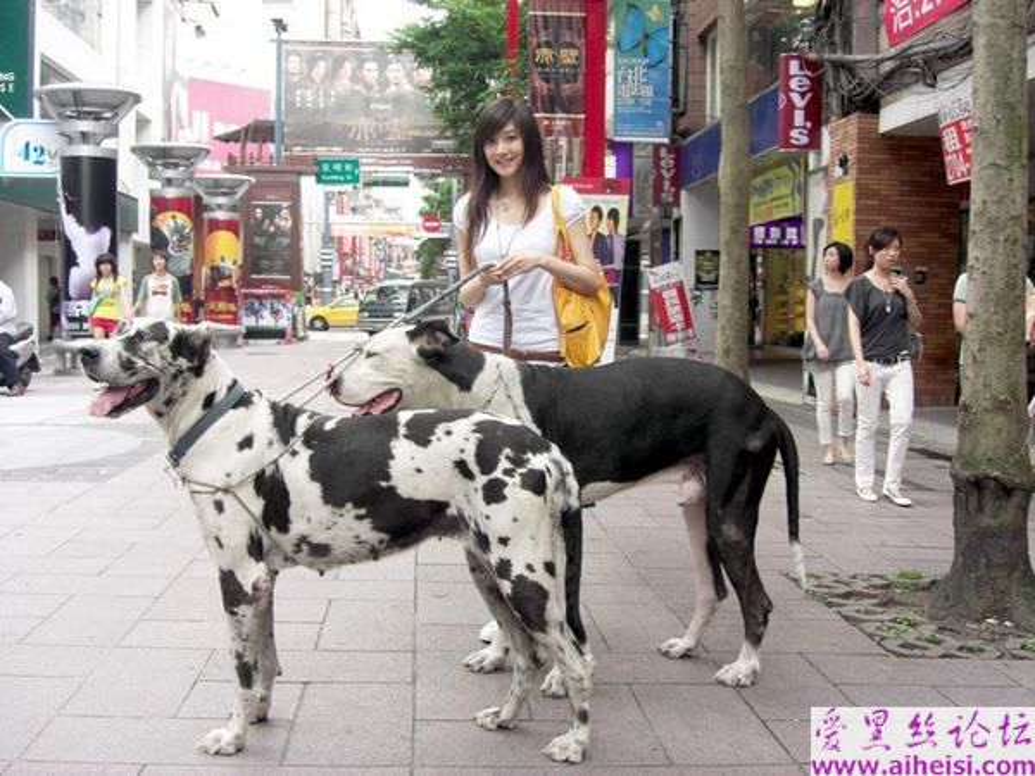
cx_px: 518
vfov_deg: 37.7
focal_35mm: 38
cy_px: 388
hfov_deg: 49.0
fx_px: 1136
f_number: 2.8
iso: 80
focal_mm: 7.9
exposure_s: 1/125
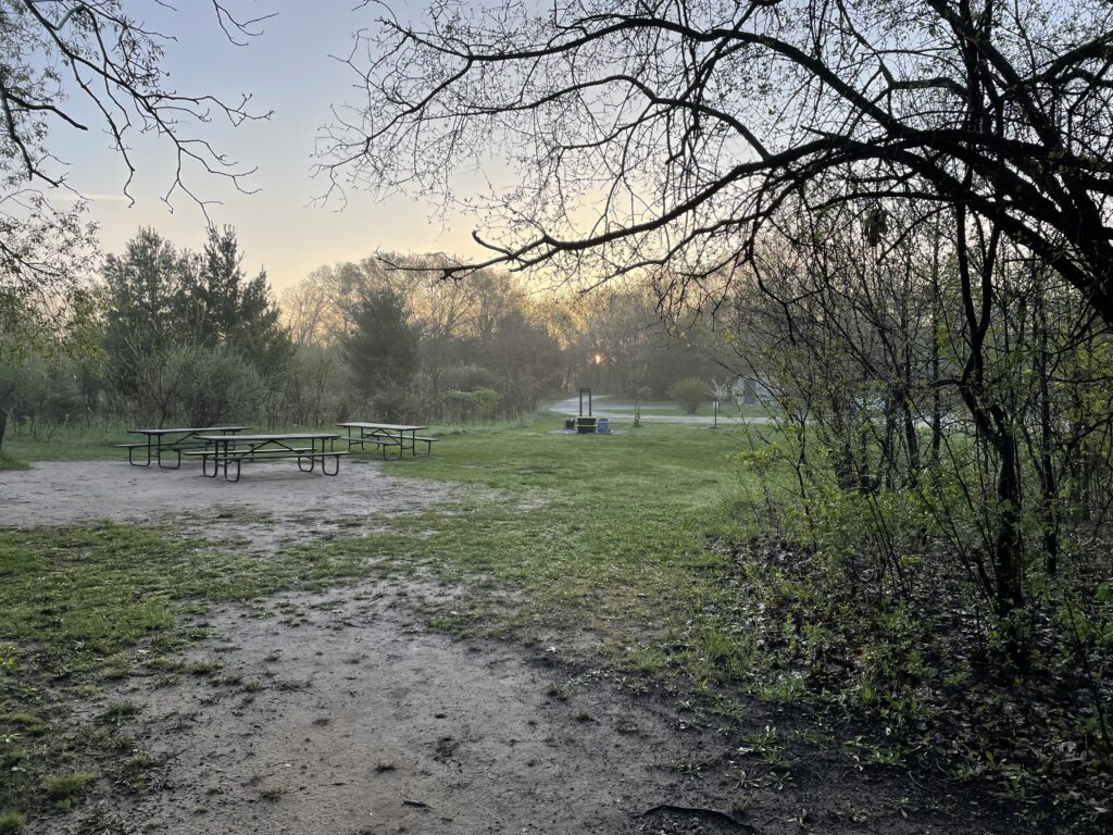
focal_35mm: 26
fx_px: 836
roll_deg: -0.9
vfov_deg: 53.1
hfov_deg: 67.3
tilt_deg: -1.1
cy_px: 418
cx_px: 556
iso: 32
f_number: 1.6
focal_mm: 4.2
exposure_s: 1/612
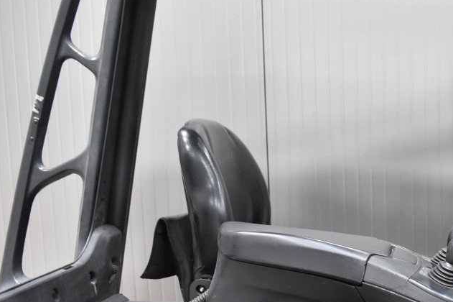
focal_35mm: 60
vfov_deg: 22.3
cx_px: 411
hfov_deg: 31.8
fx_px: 754
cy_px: 250
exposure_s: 1/15
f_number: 4.5
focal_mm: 21
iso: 1600
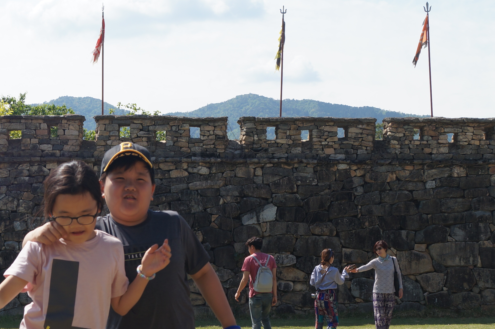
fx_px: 1085
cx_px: 106
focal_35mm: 79
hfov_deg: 25.3
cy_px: 282
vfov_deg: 17.0
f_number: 8
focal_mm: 26
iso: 100
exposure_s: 1/320
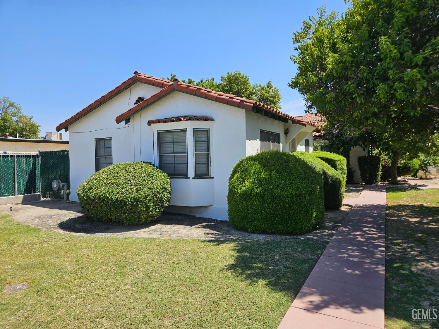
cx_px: 220
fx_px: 292
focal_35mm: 23
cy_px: 164
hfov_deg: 73.9
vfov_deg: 58.9
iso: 25
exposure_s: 1/1497
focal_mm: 5.4
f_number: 1.8
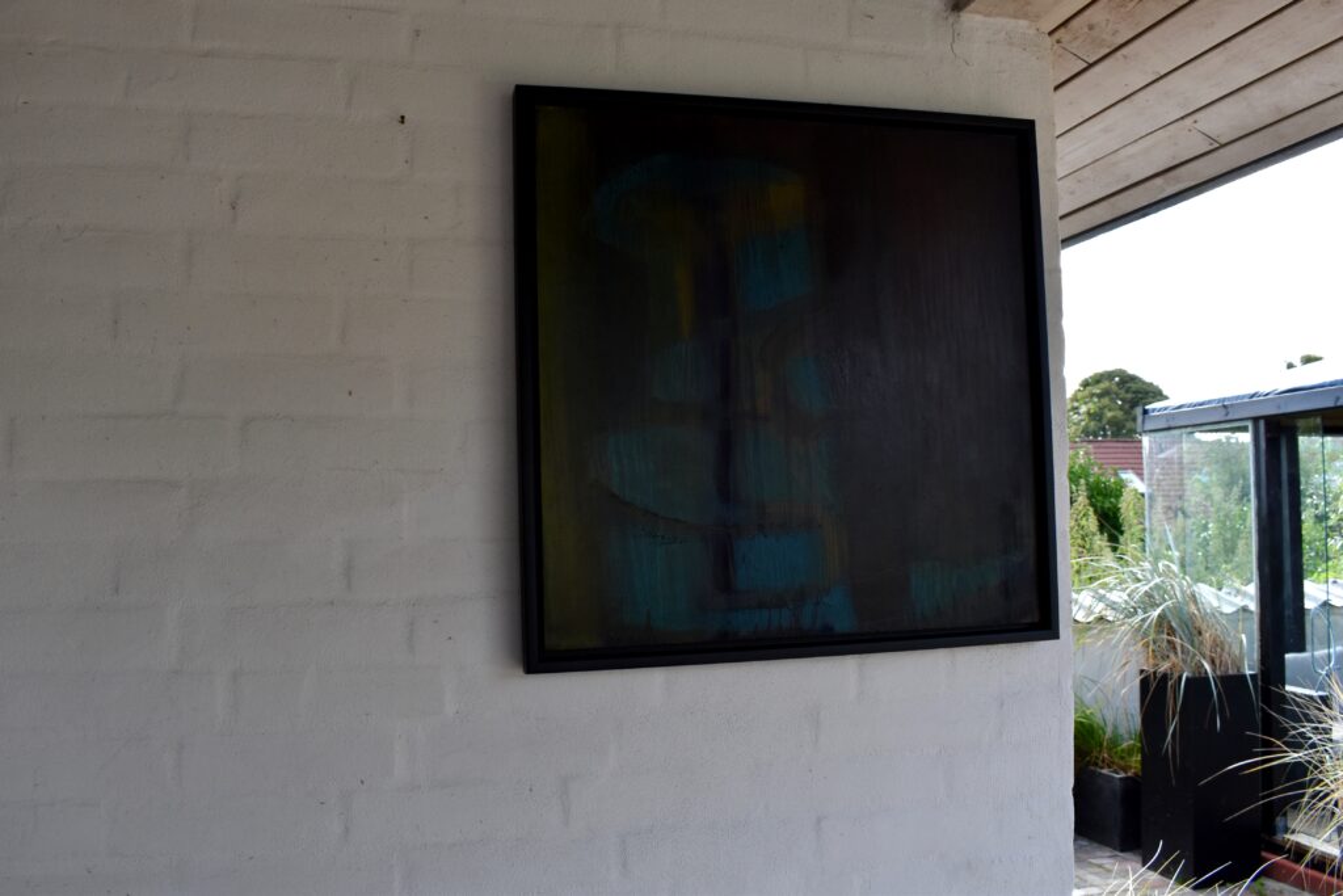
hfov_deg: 61.9
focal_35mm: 30
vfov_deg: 43.6
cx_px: 672
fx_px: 1119
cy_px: 448
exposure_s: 1/250
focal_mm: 20
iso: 400
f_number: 8
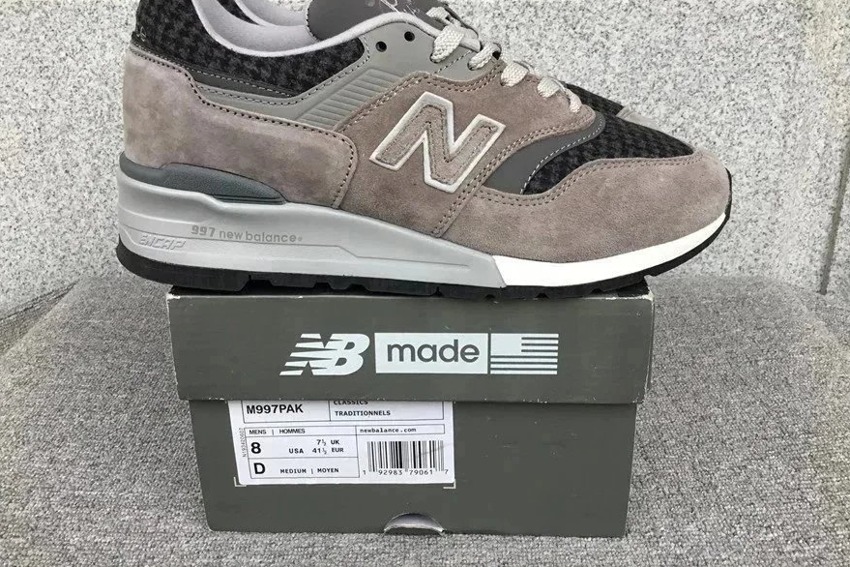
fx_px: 779
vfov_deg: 39.9
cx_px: 428
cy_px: 241
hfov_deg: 57.2
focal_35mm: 33
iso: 32
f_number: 2.4
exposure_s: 1/100
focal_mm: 3.3
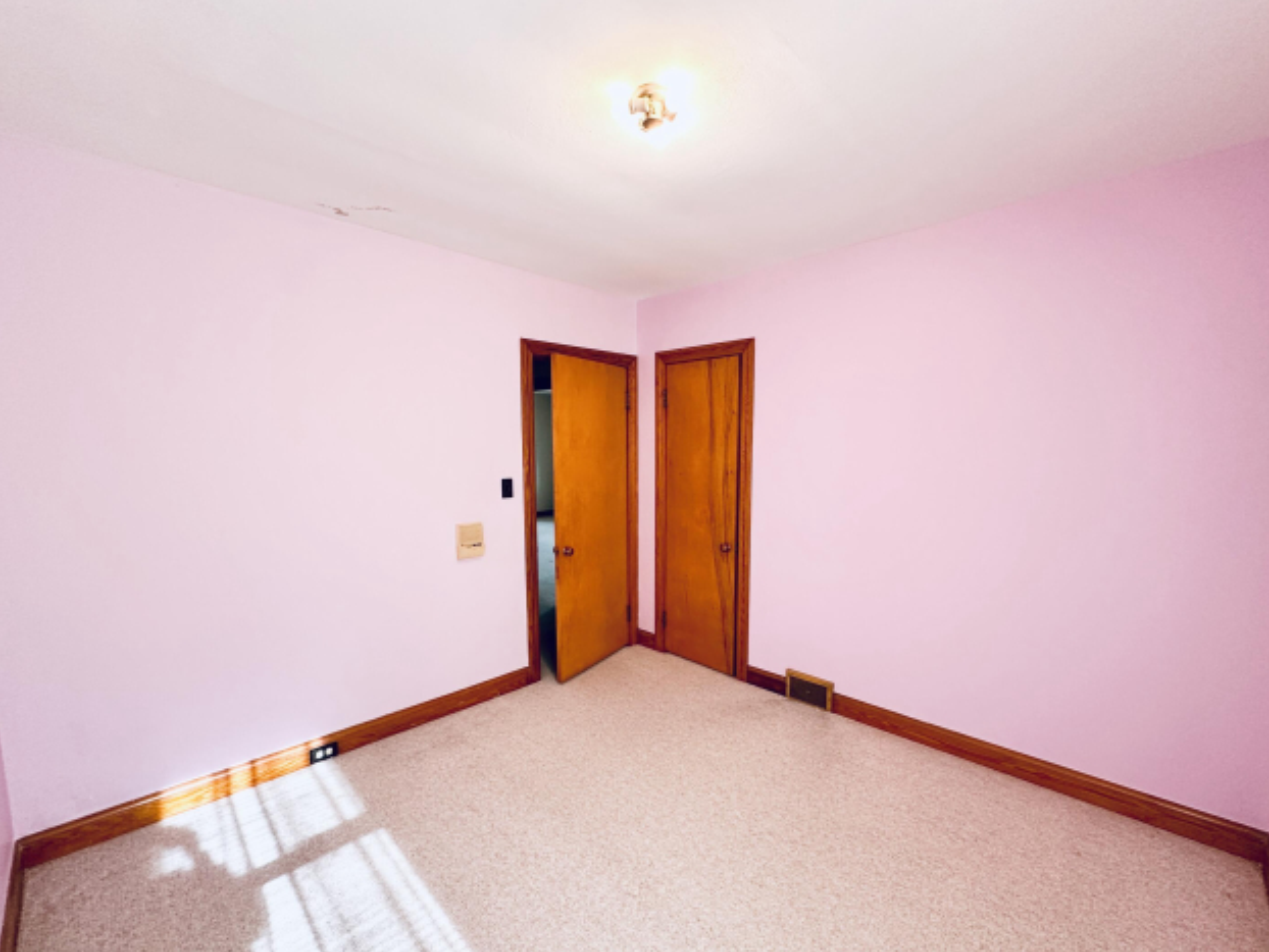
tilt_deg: -7.7
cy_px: 506
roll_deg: -0.6
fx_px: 550
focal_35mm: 15
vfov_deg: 81.7
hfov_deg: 98.1
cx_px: 662
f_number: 2.2
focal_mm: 2.22
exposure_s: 1/120
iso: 250
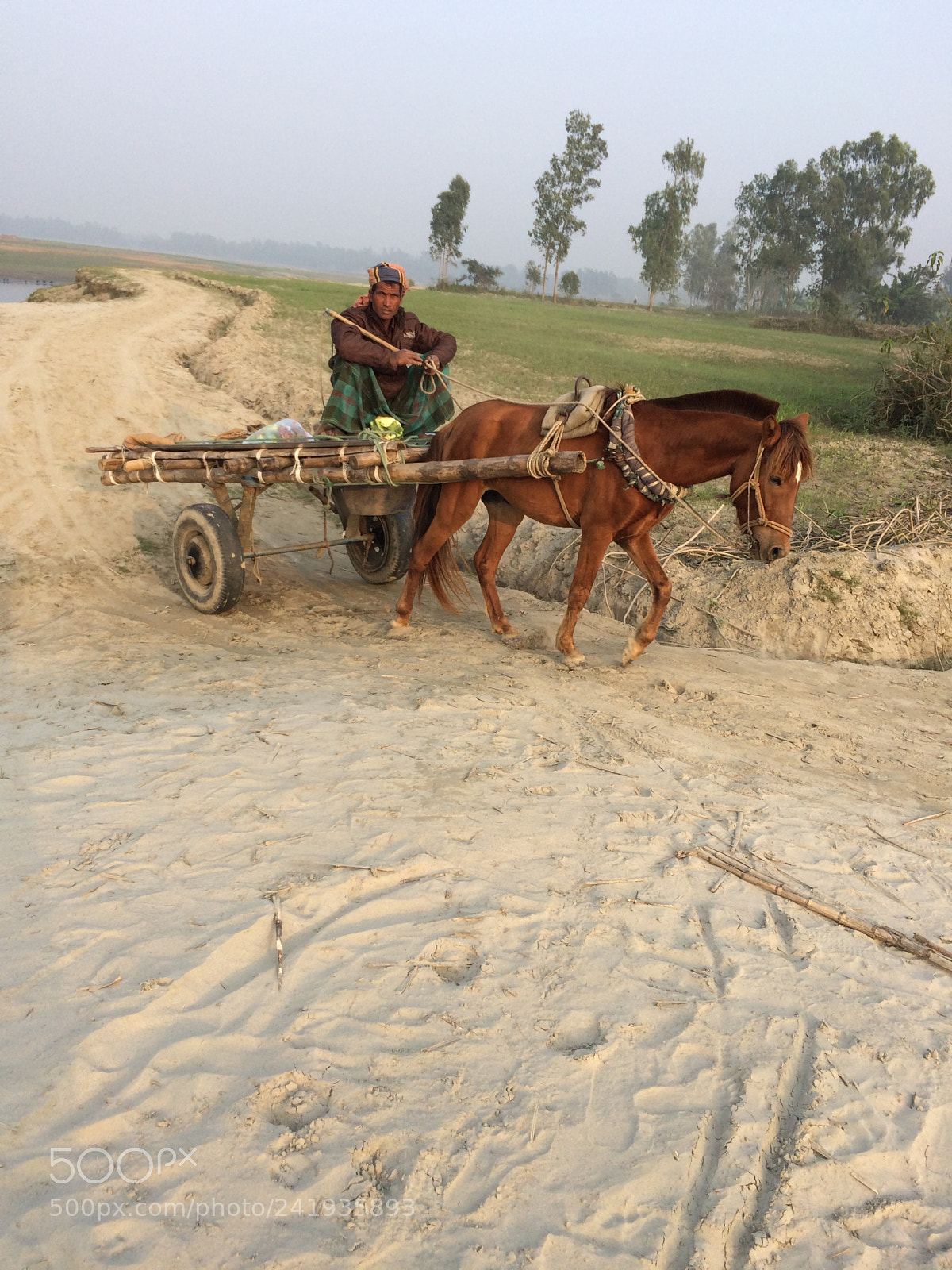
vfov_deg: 61.7
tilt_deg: -19.1
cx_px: 476
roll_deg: -6.2
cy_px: 635
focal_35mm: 29
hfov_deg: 48.2
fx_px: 1063
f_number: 2.2
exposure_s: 1/641
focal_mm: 4.15
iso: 32
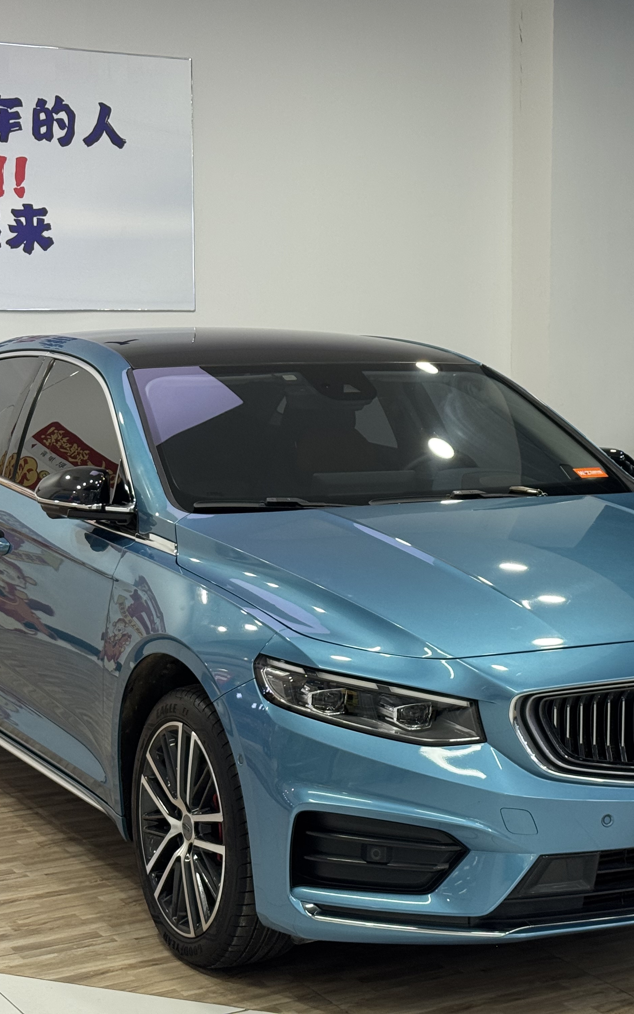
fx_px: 1880
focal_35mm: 68
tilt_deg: -4.6
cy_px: 506
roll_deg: -0.5
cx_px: 367
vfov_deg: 30.2
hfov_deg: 19.1
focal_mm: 6.76
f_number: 1.78
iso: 125
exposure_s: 1/100
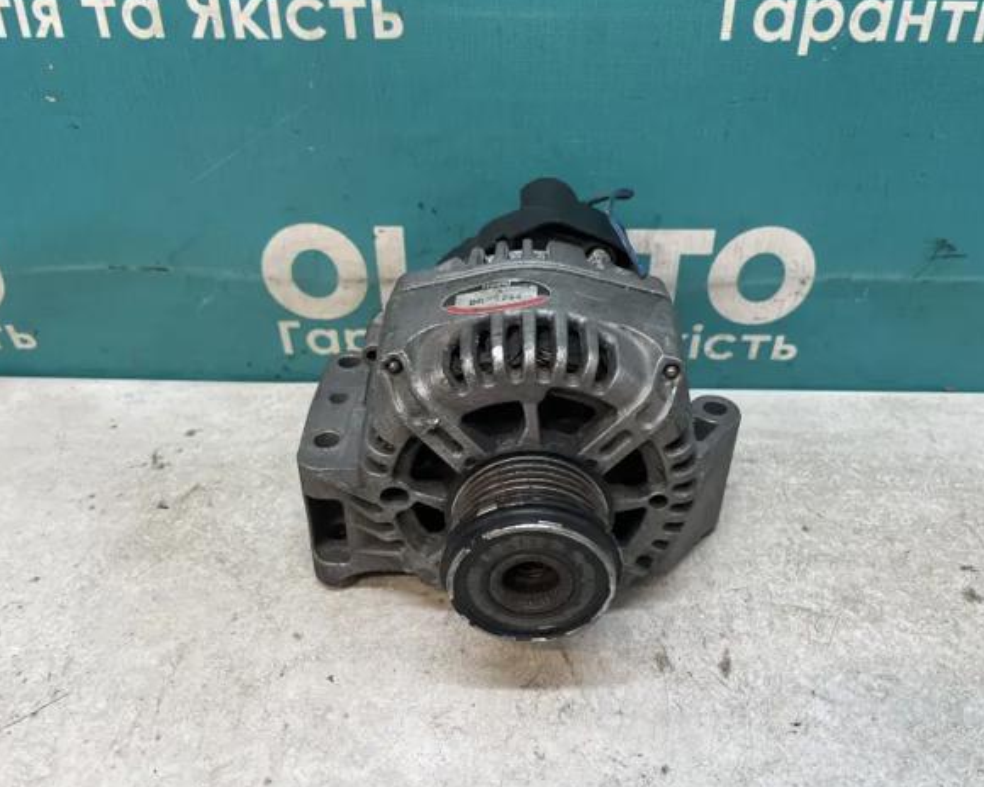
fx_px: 815
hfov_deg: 62.2
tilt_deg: -34.1
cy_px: 400
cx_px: 502
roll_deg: +1.7
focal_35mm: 28
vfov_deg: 51.5
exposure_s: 1/100
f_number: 1.6
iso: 125
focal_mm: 4.2
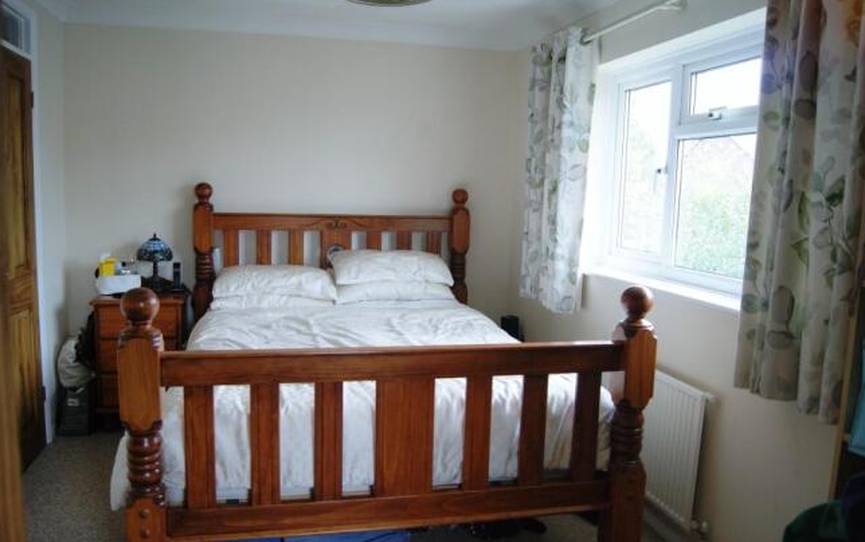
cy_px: 269
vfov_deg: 44.6
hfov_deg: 66.4
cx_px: 431
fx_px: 660
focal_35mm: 28
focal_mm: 18
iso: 320
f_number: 3.5
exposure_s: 1/30
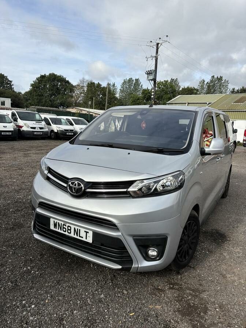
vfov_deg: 67.3
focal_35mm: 26
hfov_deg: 53.1
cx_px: 123
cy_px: 164
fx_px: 246
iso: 50
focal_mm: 5.96
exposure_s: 1/2865
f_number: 1.6
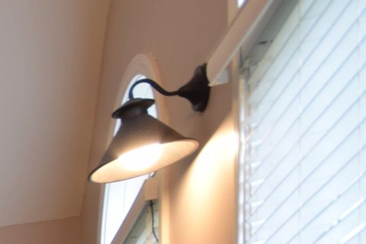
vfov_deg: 12.5
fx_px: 874
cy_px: 580
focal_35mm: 86
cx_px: -557
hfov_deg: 14.1
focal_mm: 10
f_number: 8
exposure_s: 1/4
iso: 200
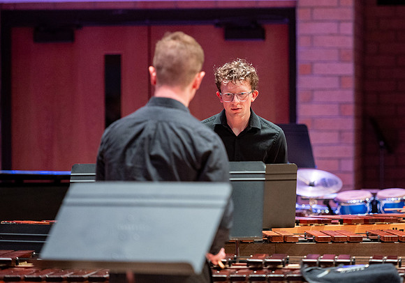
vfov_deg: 7.0
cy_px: 115
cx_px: 239
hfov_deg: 10.0
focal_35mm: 202
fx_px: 2311
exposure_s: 1/320
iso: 3200
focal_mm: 160
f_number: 2.8
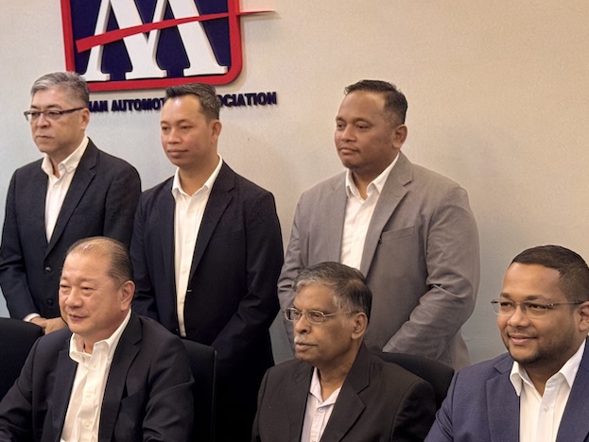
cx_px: 208
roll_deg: +4.2
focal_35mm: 77
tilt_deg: -7.0
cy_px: 216
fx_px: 1311
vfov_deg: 19.2
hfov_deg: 25.2
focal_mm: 6.76
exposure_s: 1/50
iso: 160
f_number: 1.78
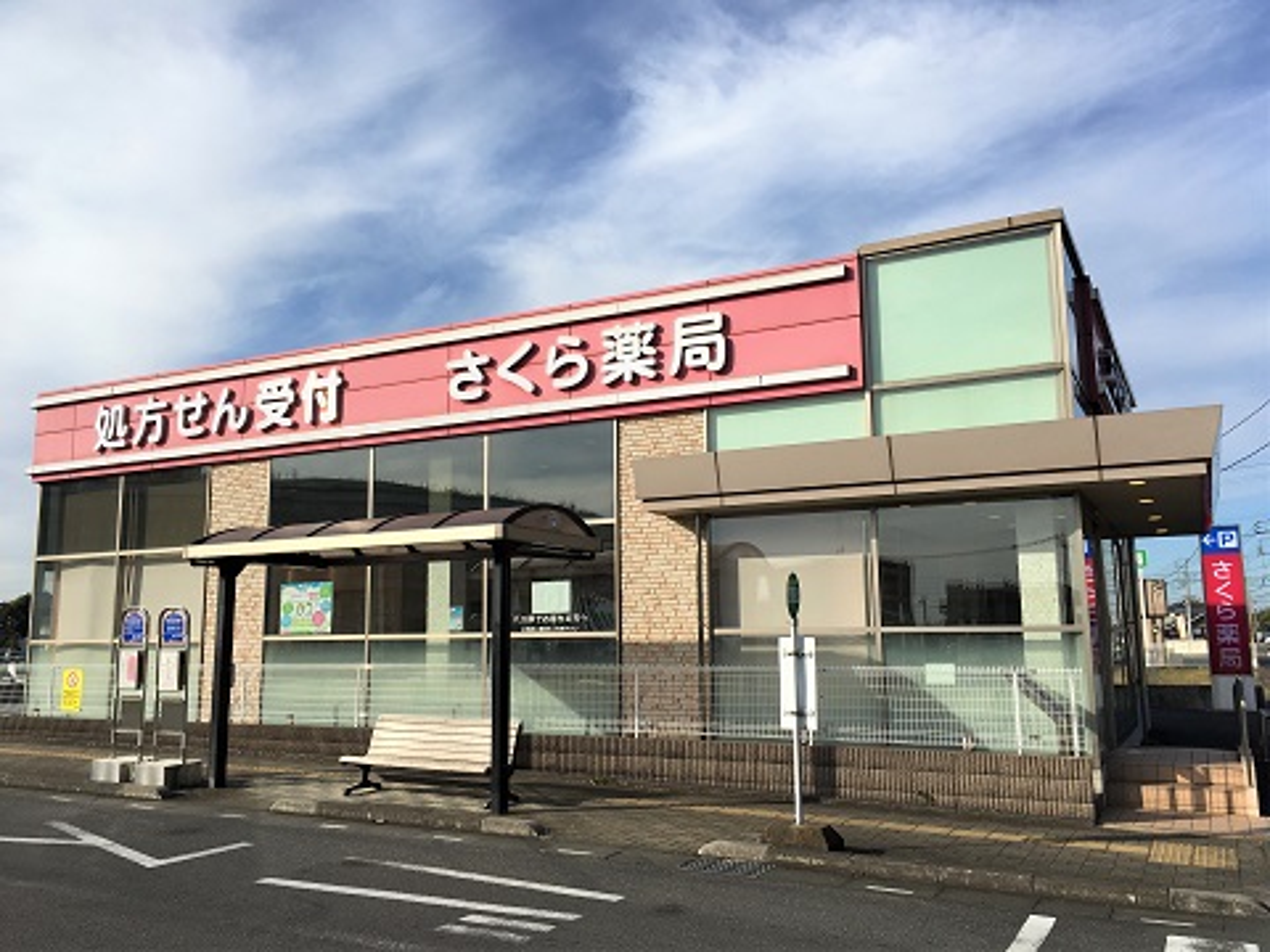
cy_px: 476
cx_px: 635
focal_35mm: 29
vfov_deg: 48.2
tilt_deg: +8.7
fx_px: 1064
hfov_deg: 61.7
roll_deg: +0.4
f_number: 2.2
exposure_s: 1/1876
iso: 25
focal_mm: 4.15
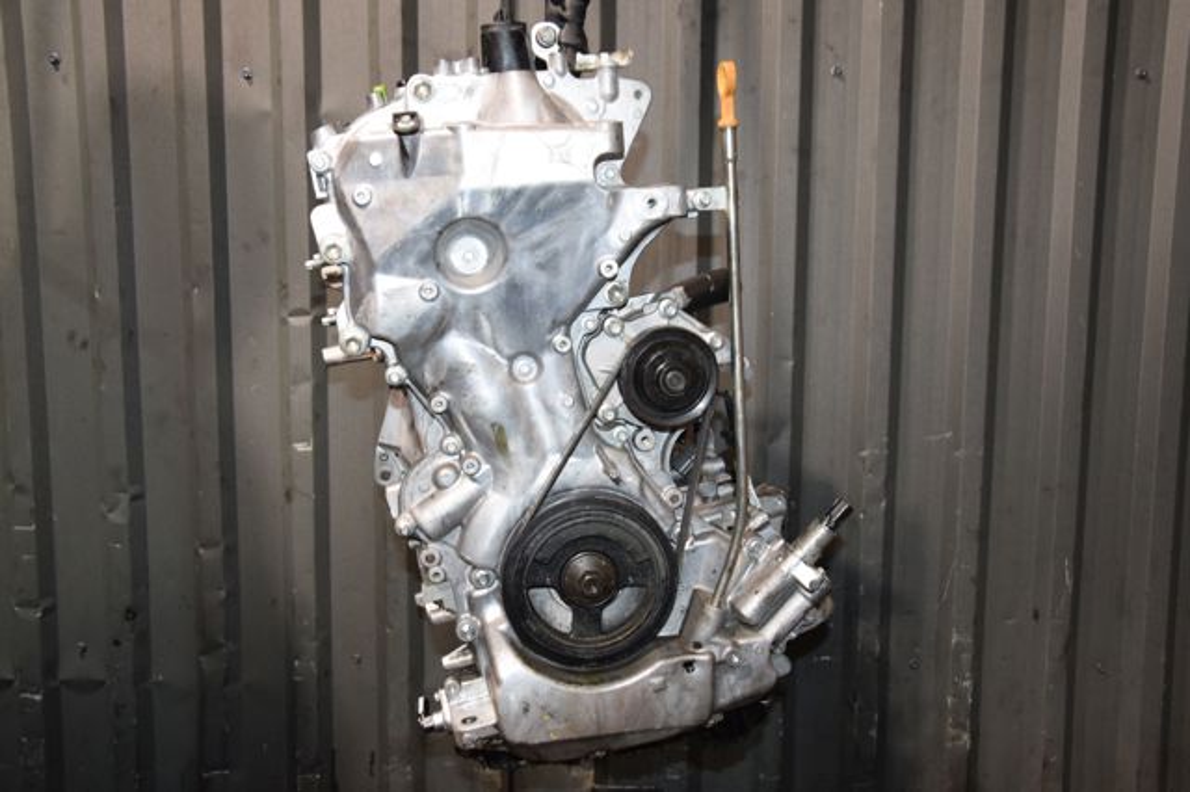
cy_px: 396
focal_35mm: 36
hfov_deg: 53.2
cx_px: 595
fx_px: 1189
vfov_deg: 36.8
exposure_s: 1/60
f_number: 5.6
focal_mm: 24
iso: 1600
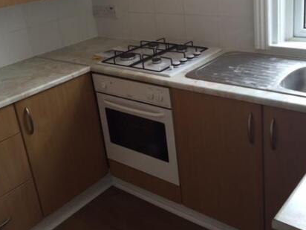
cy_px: 84
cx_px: 172
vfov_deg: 34.9
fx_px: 362
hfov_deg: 45.7
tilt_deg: -20.0
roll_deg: +5.3
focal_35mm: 41
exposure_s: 1/100
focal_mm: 4.15
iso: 40
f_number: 2.2
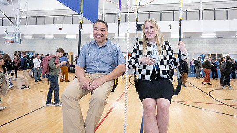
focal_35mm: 19
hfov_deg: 89.1
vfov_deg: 57.9
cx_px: 133
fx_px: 119
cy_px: 54
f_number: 4
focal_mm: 15
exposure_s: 1/250
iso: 5000
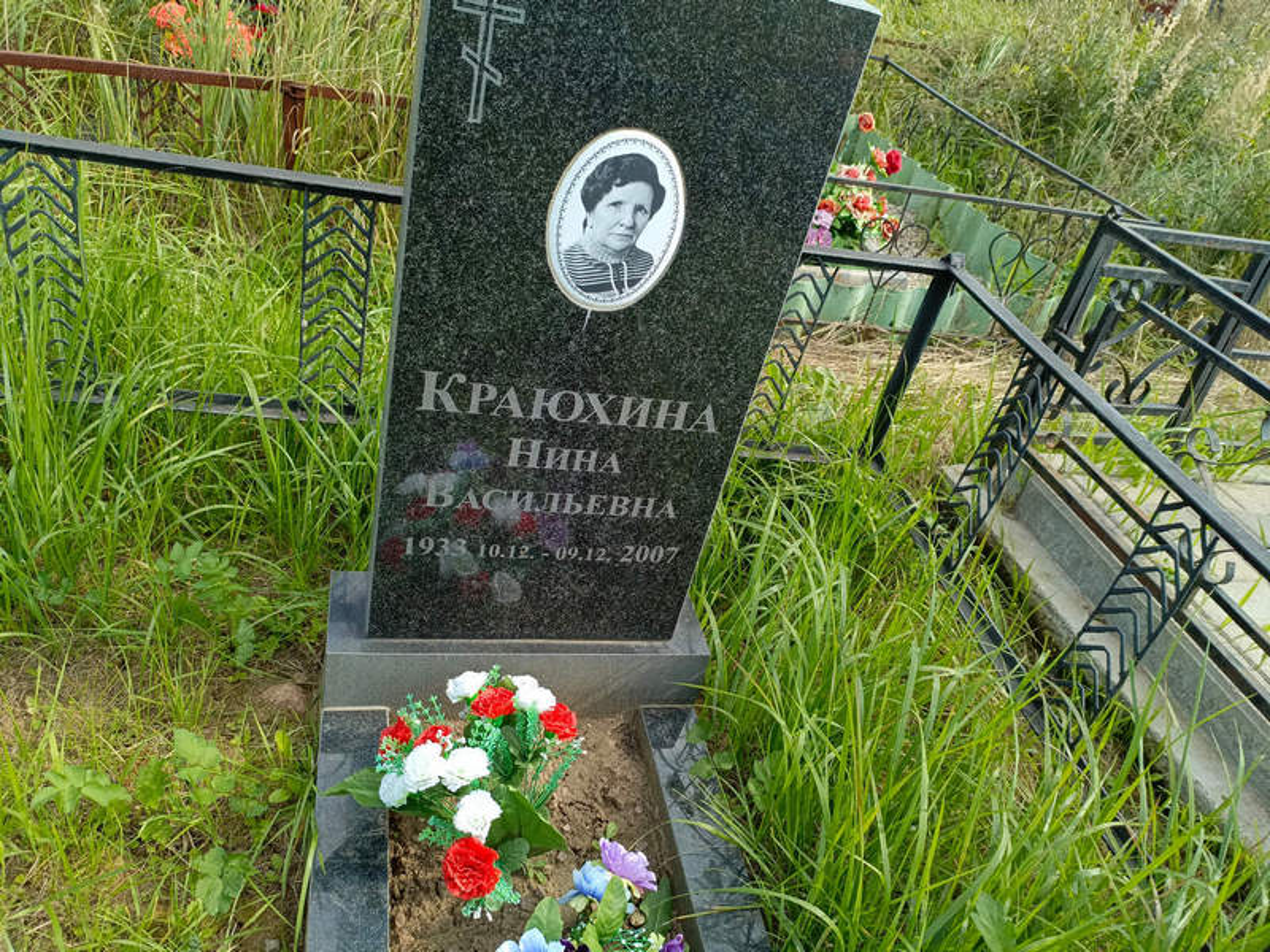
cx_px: 635
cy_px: 476
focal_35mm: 25
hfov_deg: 69.4
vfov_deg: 54.9
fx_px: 917
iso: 111
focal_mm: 4.76
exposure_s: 1/327
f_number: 1.69
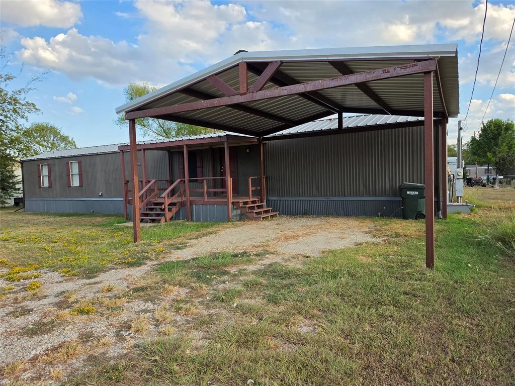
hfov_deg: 73.9
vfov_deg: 58.9
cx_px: 258
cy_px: 193
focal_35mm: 23
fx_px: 342
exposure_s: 1/1951
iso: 64
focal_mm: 6.5
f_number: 1.4
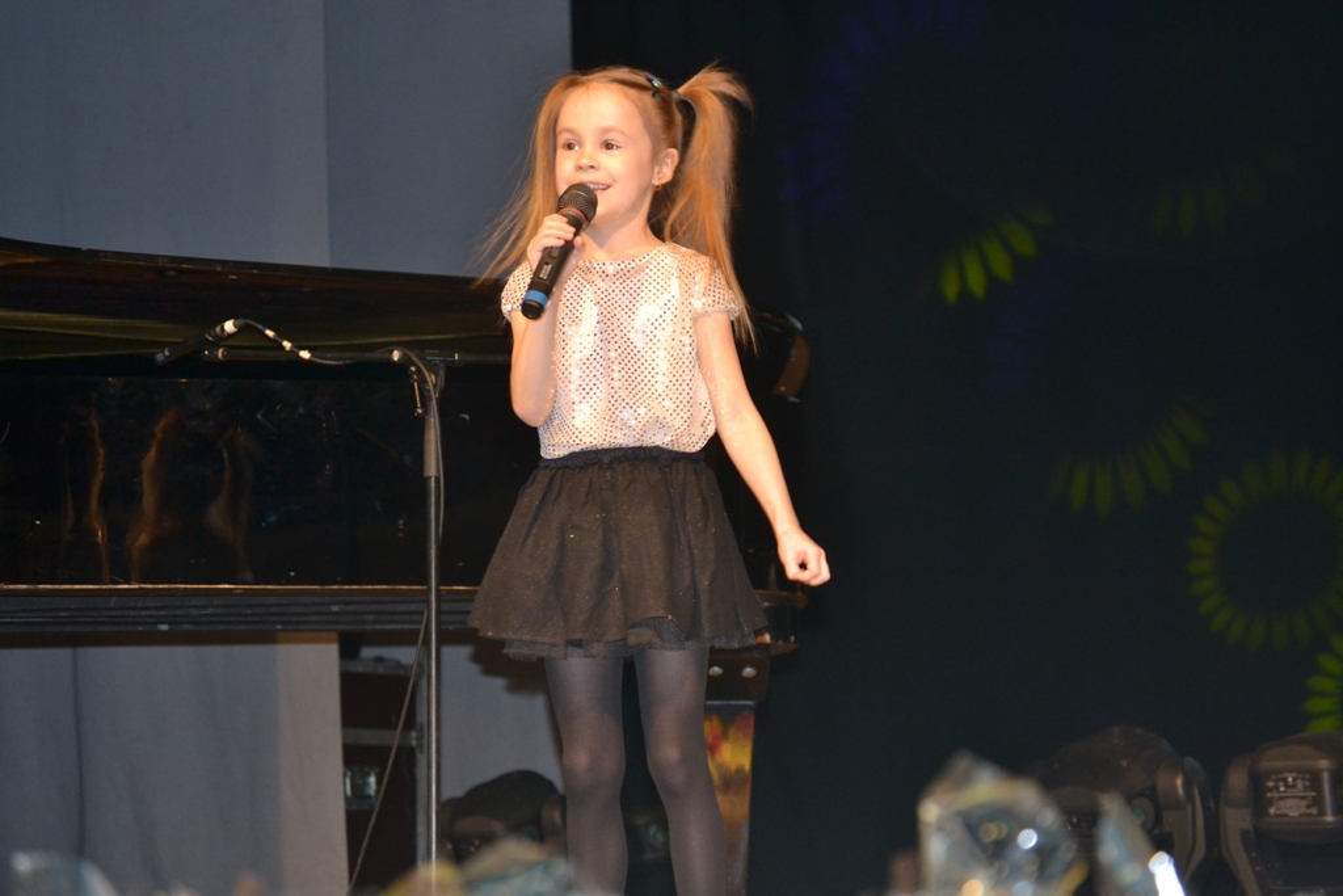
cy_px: 448
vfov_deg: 13.0
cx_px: 672
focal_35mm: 105
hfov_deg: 19.5
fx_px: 3917
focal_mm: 70
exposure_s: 1/60
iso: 800
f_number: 4.2
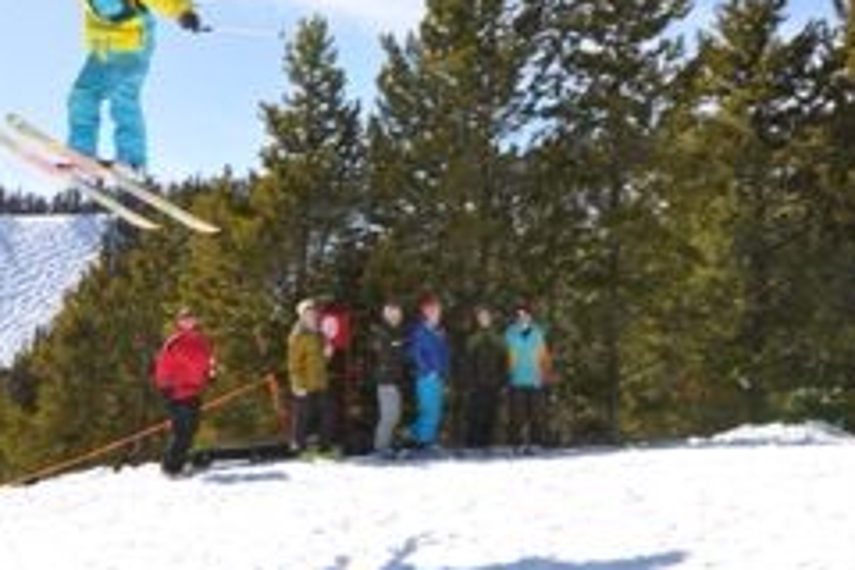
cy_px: 105
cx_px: 392
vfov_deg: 24.6
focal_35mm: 54
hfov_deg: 36.8
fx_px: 1282
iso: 200
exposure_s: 1/400
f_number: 10
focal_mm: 18
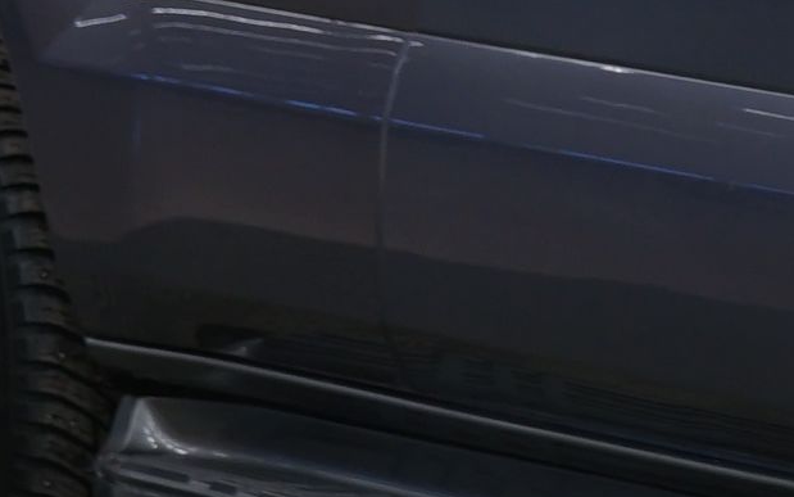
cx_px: 1680
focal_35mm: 337
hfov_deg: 6.0
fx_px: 7293
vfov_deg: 3.9
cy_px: -3
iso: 400
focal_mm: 52
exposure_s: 1/8
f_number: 5
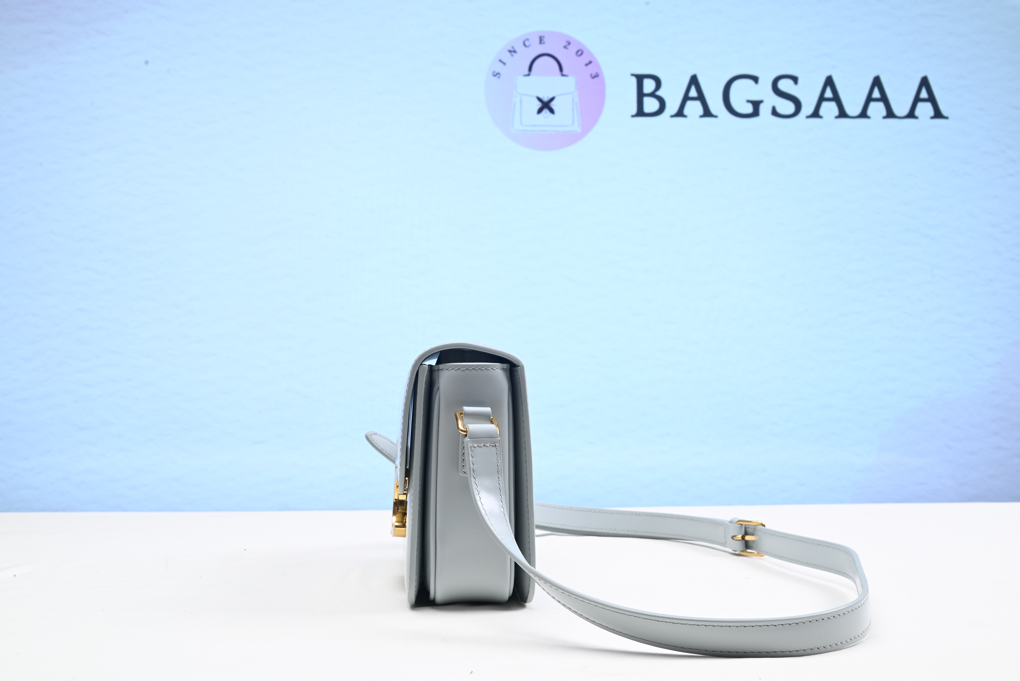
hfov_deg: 49.5
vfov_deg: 34.2
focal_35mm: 39
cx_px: 510
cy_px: 340
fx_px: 1105
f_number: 16
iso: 100
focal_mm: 39
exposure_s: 1/2
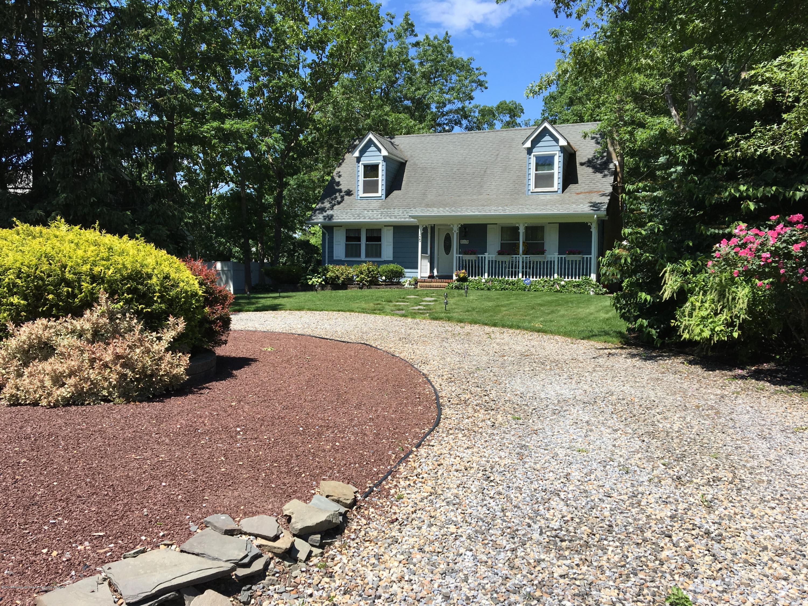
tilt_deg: -0.5
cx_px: 404
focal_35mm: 29
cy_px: 303
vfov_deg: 48.2
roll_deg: -0.9
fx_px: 677
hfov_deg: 61.7
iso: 25
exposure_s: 1/1166
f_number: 2.2
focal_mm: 4.15
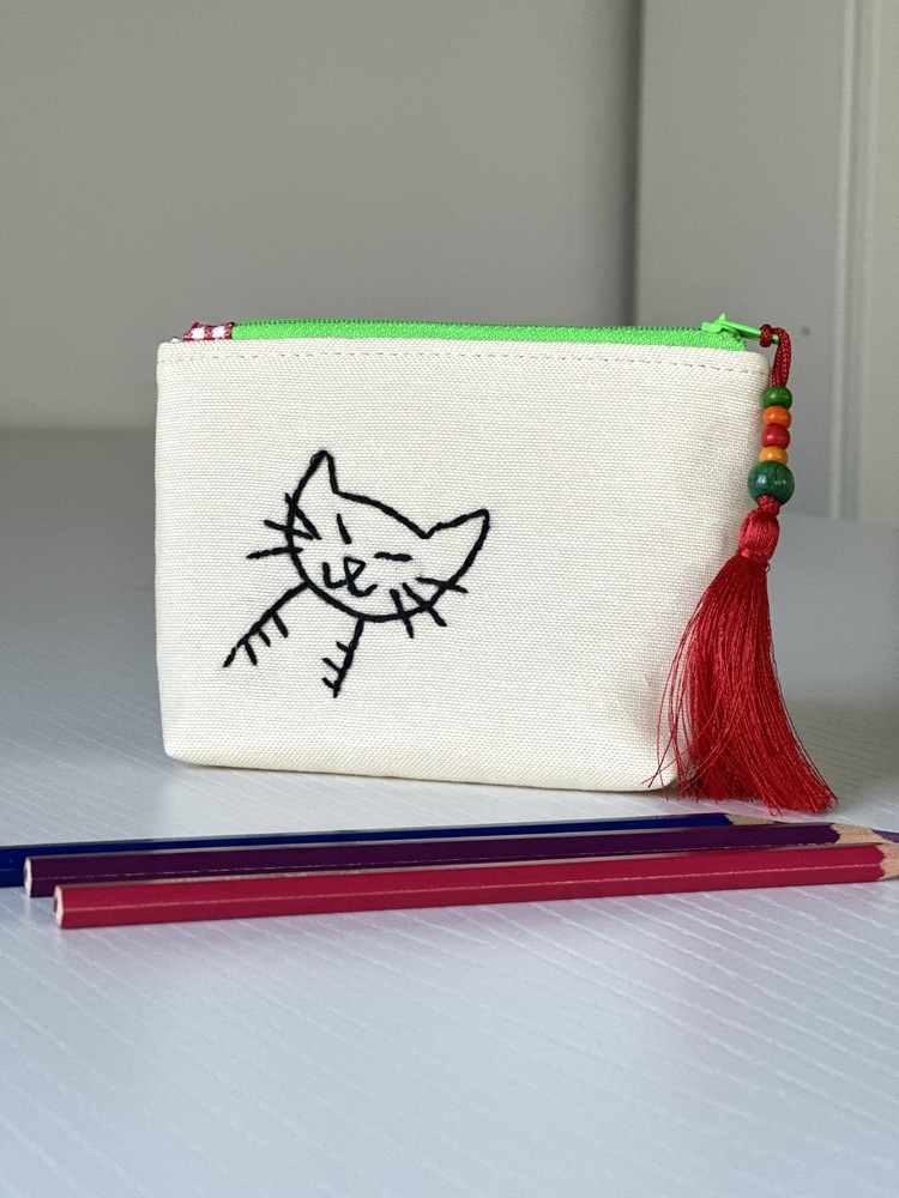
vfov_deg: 25.3
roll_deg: -1.2
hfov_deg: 19.1
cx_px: 450
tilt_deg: -5.2
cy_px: 599
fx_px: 2666
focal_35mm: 77
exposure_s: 1/121
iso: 160
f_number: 2.8
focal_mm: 9
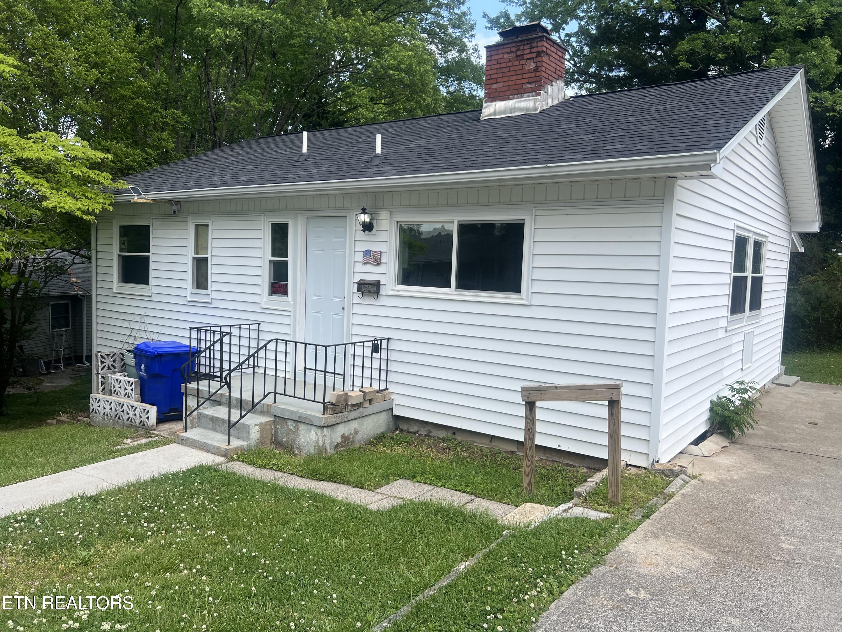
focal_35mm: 26
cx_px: 421
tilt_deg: -4.5
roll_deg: -1.9
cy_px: 316
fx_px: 632
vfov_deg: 53.1
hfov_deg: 67.3
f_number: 1.5
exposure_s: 1/1531
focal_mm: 5.7
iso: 50
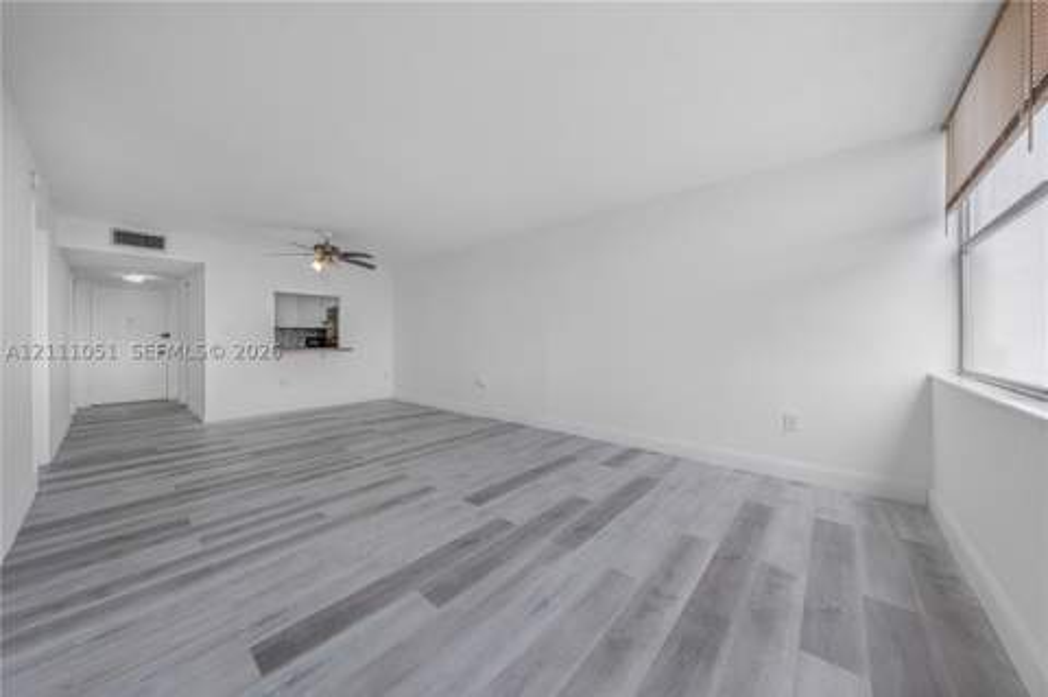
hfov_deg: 112.7
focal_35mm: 12
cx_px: 524
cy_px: 348
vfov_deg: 89.9
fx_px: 349
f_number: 8
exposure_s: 1/30
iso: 320
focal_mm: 12
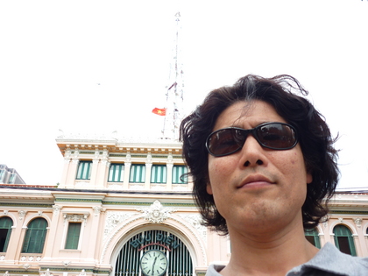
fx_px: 351
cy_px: 138
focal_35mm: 33
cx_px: 184
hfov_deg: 55.4
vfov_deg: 42.9
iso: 80
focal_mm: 5.5
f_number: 2.8
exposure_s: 1/200
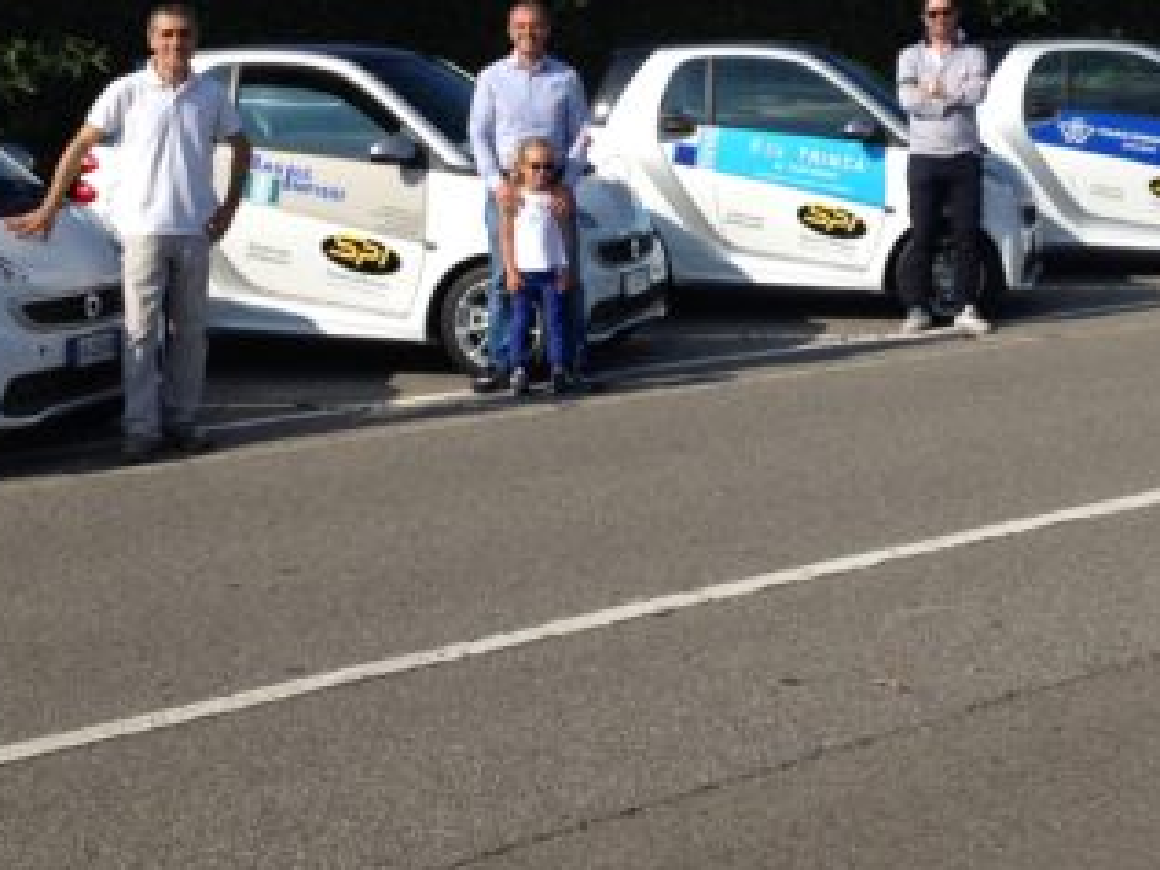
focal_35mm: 77
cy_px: 191
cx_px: 811
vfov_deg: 19.0
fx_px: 2580
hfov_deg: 25.2
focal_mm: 4.28
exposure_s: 1/1972
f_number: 2.4
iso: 50
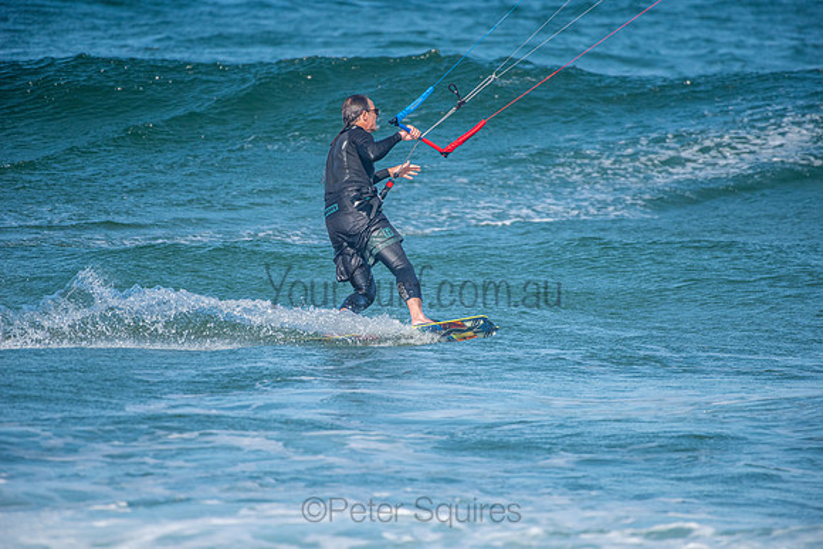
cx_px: 412
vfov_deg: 2.8
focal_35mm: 500
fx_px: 11433
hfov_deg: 4.1
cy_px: 274
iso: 560
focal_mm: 500
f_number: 5.6
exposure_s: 1/4000
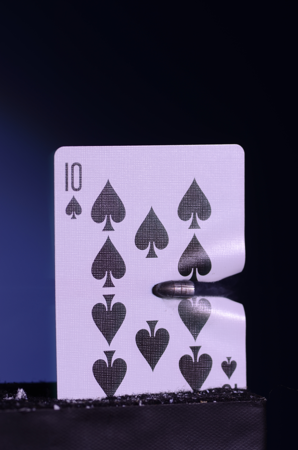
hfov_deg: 8.7
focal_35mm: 158
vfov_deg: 13.1
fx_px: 1965
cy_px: 225
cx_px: 149
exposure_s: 10.4
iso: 100
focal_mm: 105
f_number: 6.3
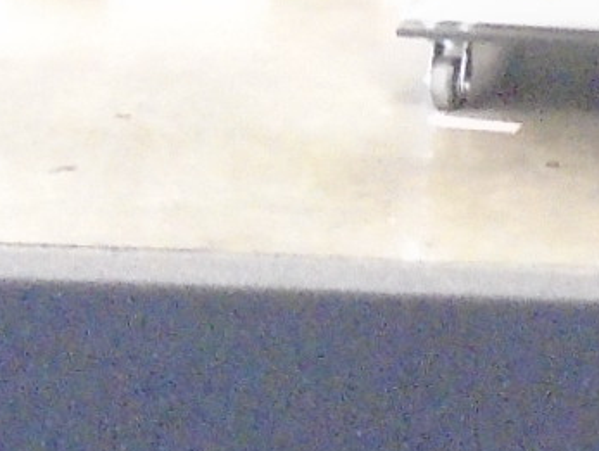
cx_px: 744
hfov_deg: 10.0
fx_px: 3360
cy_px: 1256
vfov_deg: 7.0
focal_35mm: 194
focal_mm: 4.6
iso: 800
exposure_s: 1/15
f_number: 3.2
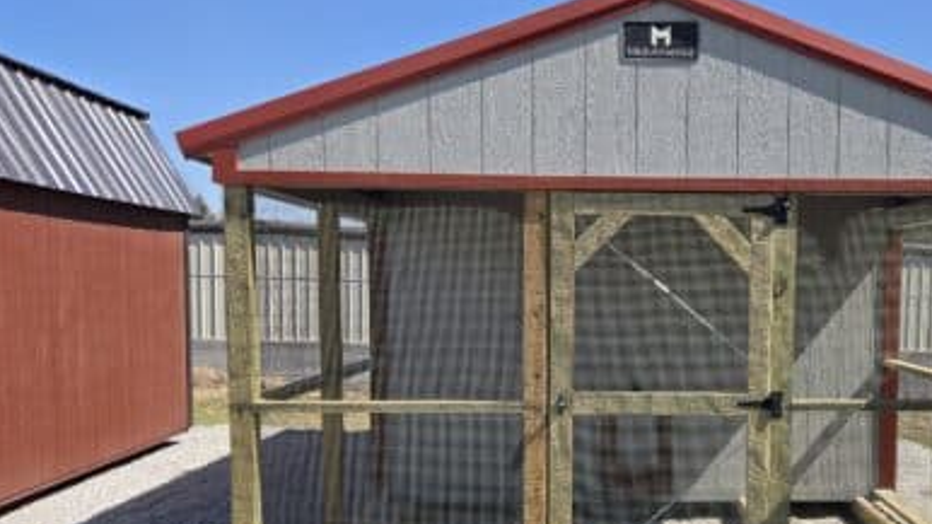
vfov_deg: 30.1
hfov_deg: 50.1
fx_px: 964
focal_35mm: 39
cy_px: 369
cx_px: 662
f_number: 1.8
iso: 80
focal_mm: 5.4
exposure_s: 1/3273
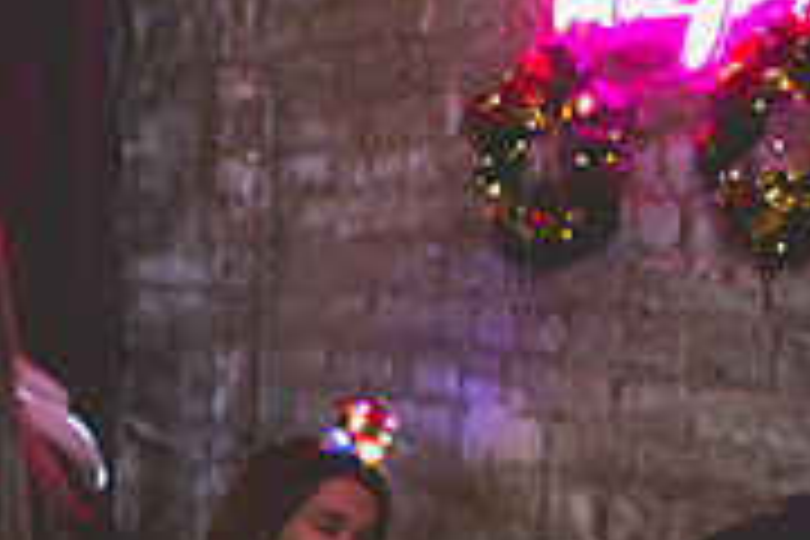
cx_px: -284
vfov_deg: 15.7
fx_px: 1935
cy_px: 502
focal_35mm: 86
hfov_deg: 21.1
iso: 3200
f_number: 3.2
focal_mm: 26.5
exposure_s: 1/125
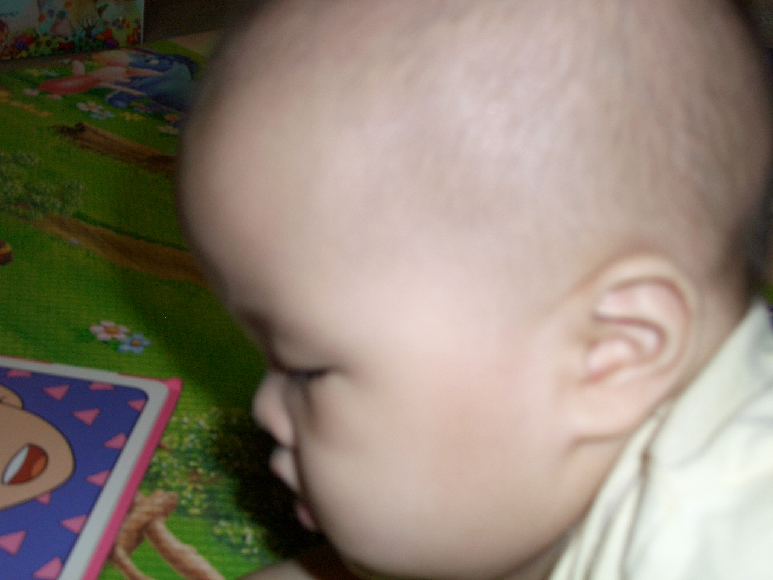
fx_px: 960
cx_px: 386
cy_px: 290
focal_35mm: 43
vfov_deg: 33.6
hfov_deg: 43.9
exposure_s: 1/60
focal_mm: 9.2
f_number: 3
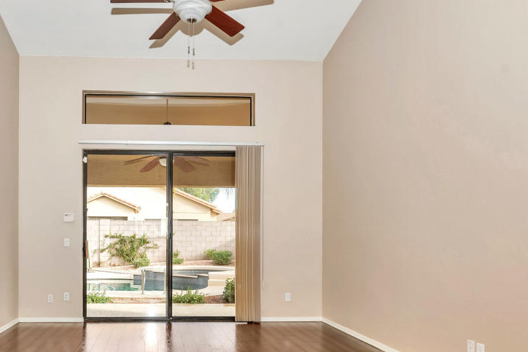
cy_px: 233
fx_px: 396
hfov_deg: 65.1
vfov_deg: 47.2
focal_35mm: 27
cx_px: 166
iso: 500
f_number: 7.1
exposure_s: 1/100
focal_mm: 17
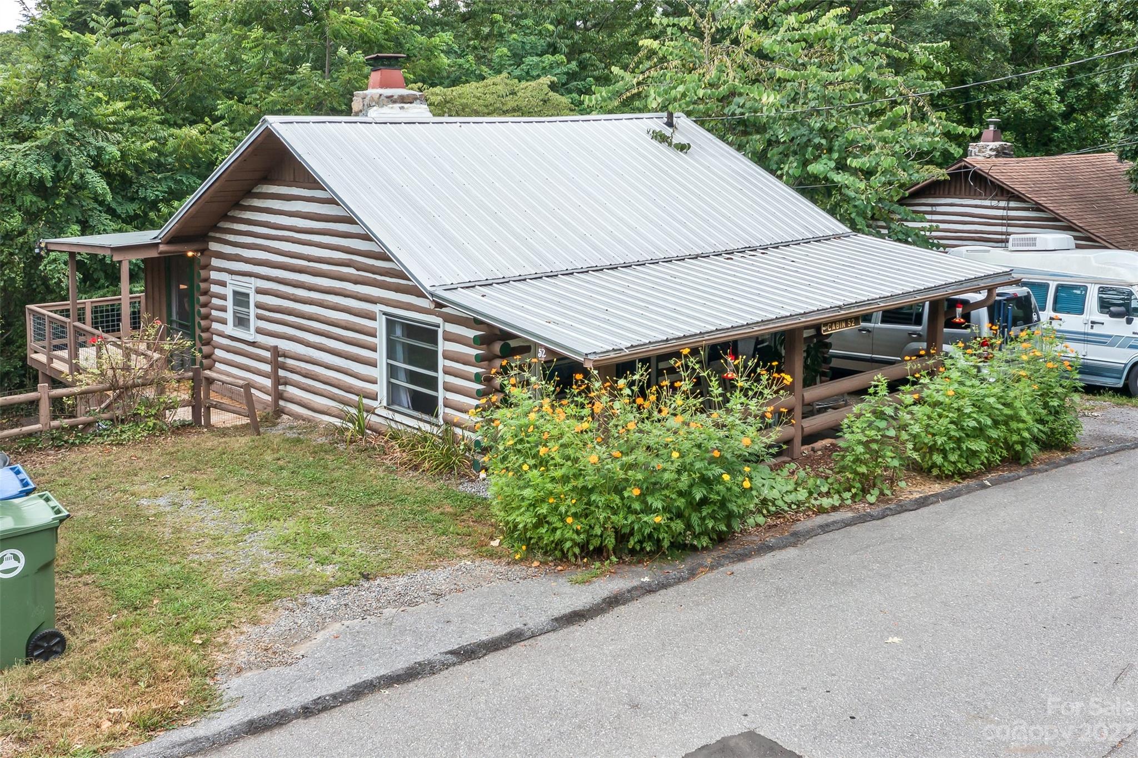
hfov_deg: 65.5
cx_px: 569
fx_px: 885
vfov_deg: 46.4
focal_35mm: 28
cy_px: 379
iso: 100
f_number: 5
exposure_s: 1/200
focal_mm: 10.26
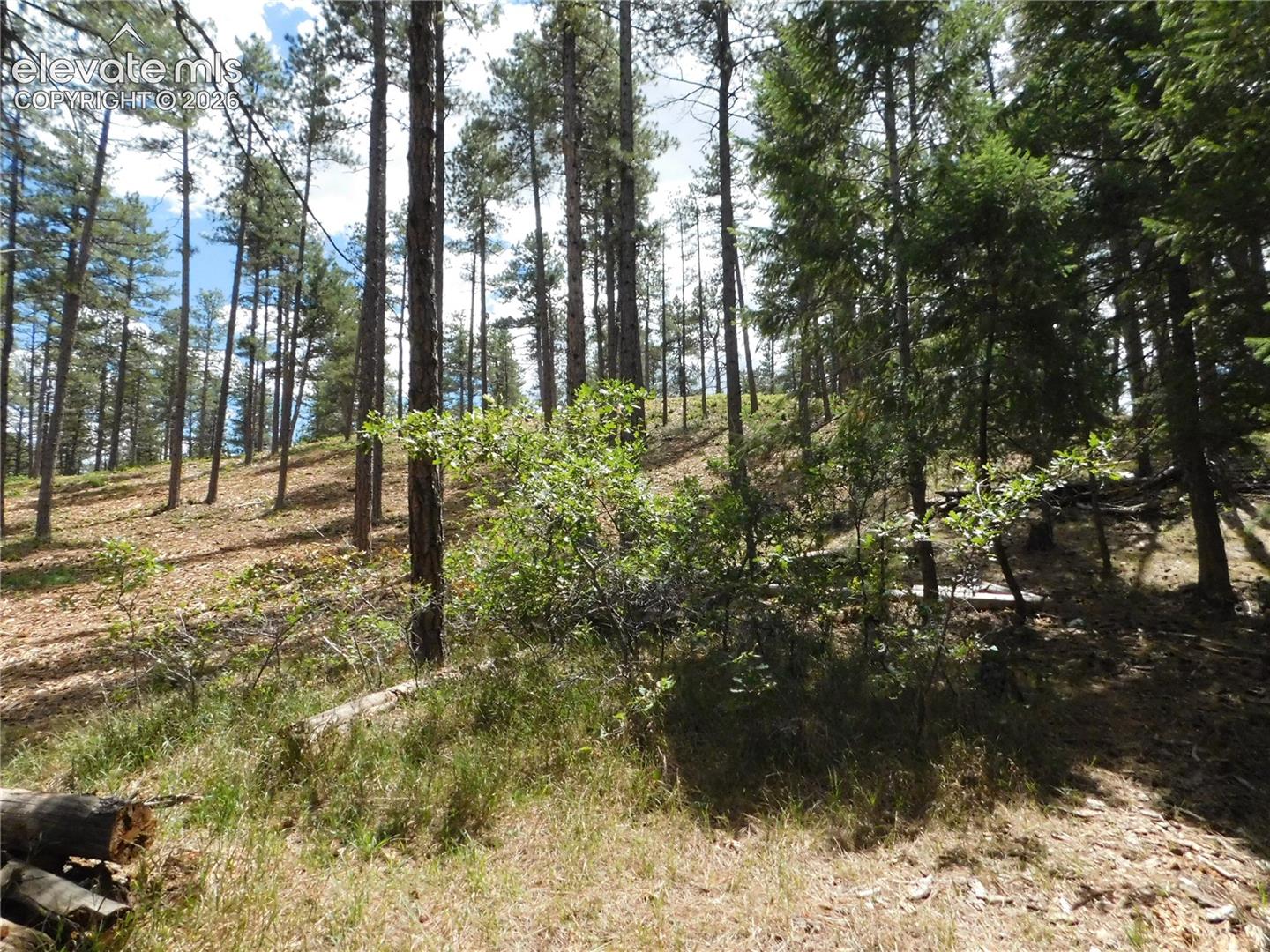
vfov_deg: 58.9
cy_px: 476
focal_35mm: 23
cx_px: 635
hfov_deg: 73.9
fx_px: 844
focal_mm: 4
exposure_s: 1/1500
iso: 800
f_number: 6
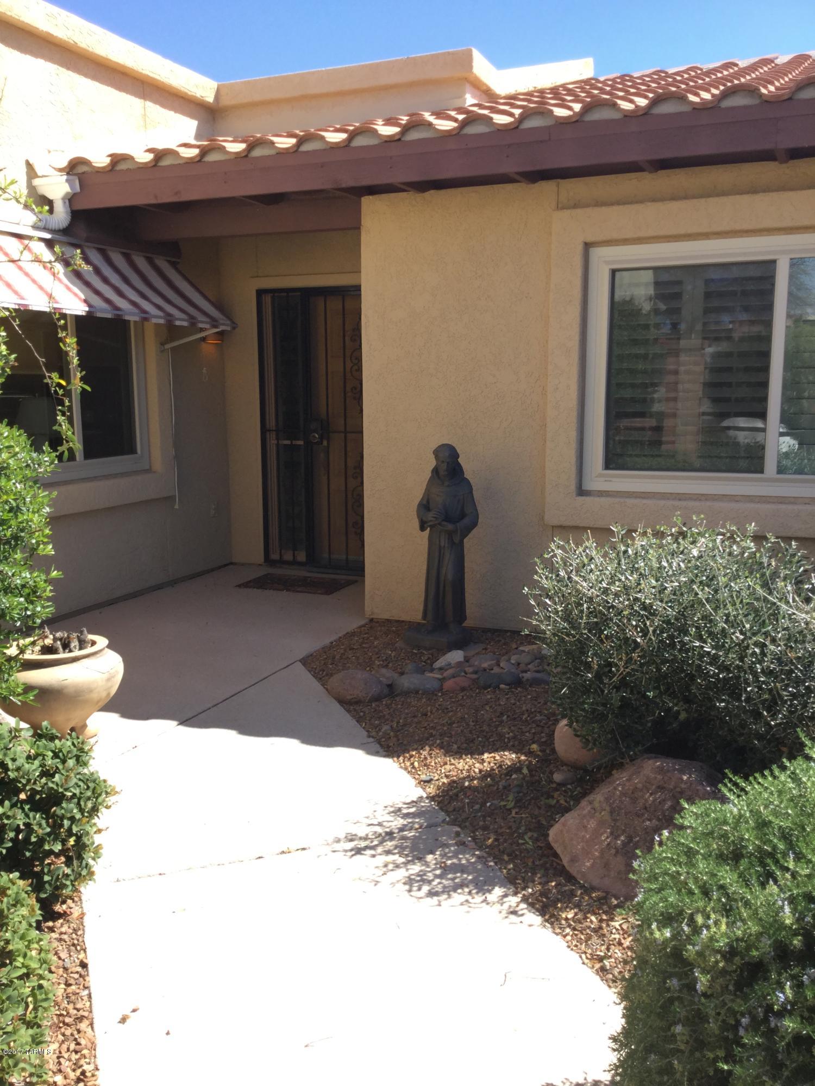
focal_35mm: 31
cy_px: 543
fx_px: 973
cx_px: 408
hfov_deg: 45.4
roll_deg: -0.6
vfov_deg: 58.4
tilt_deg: -10.7
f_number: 2.4
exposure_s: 1/443
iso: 25
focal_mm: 3.3
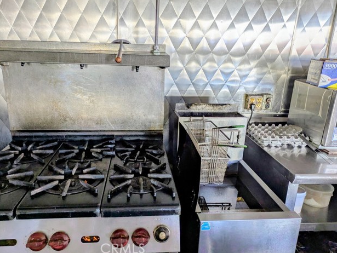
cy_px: 125
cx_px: 165
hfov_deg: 67.3
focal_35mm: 26
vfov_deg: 53.1
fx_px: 253
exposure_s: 1/60
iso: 51
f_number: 1.89
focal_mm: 5.43
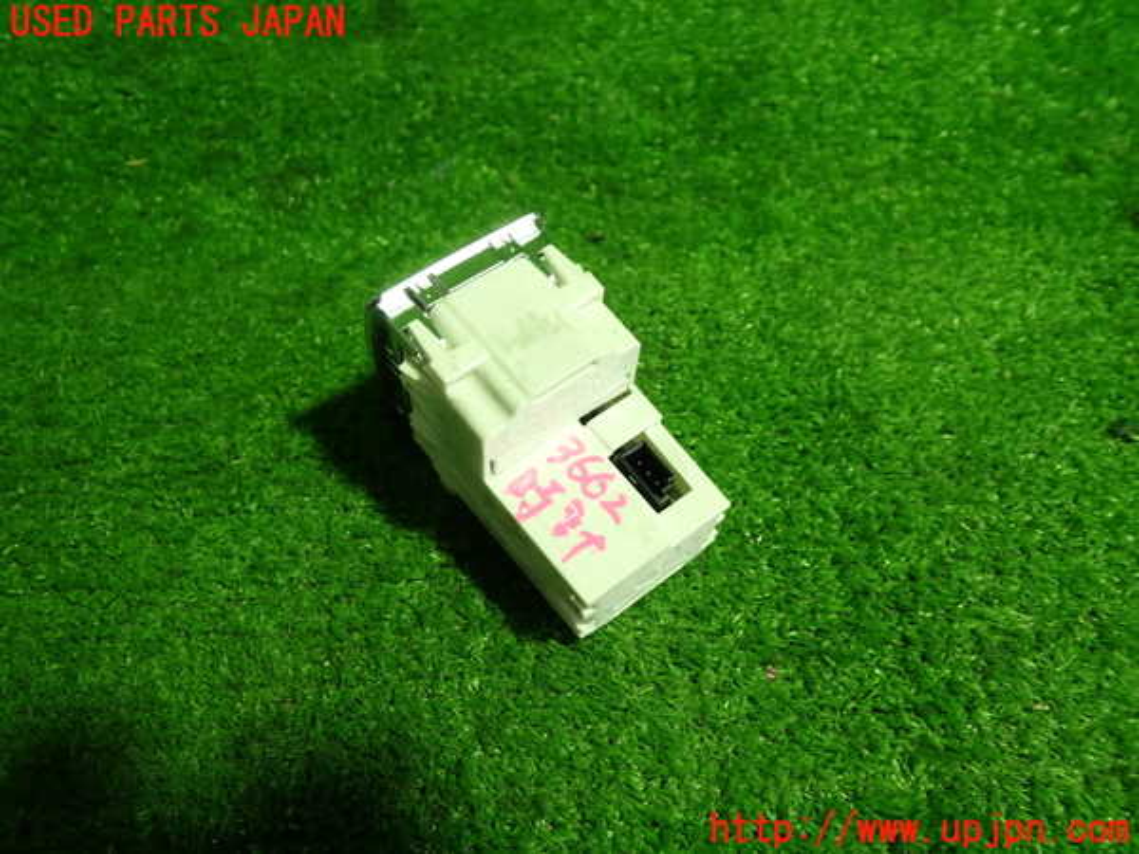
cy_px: 427
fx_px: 987
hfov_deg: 60.0
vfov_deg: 46.8
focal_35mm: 30
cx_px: 570
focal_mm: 5.4
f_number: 2.3
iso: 200
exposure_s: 1/40
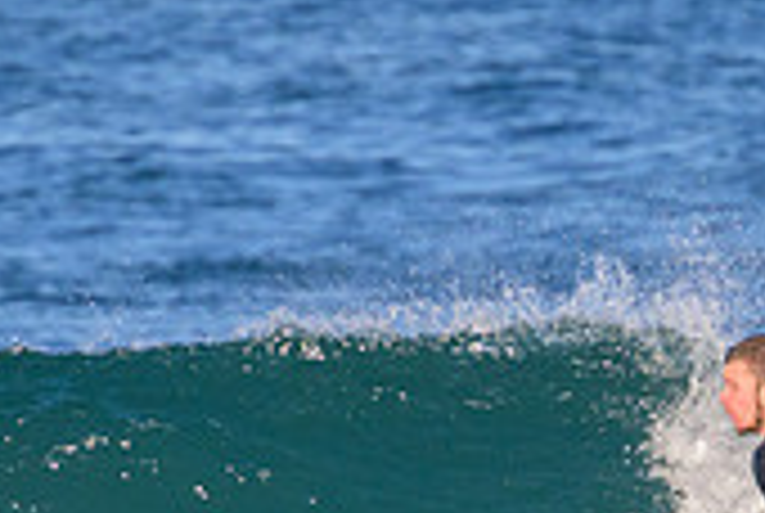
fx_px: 57985
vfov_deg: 0.5
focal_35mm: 2724
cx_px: 680
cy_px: 673
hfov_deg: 0.8
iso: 1600
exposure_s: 1/2000
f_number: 11
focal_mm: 800
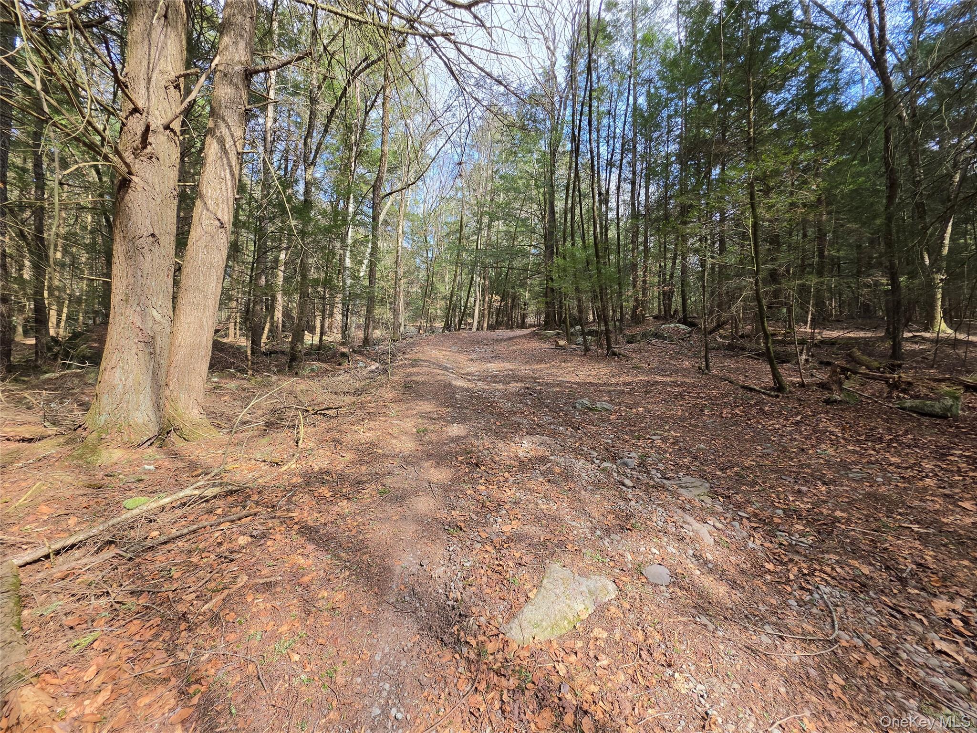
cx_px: 488
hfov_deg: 106.2
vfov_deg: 89.9
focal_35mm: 13
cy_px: 366
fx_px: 367
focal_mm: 2.2
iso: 16
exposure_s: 1/120
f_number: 1.9
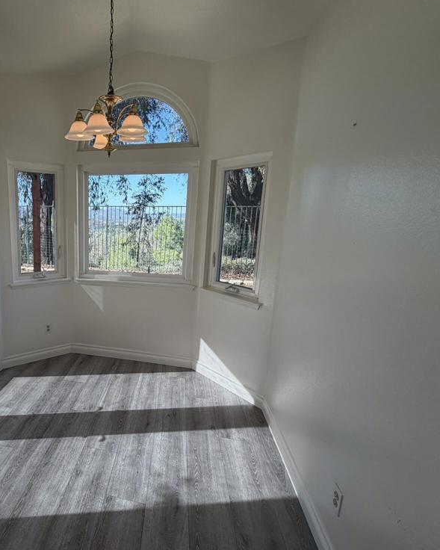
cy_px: 275
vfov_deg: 83.3
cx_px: 105
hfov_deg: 66.1
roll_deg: -1.0
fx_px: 309
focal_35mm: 19
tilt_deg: -10.9
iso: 40
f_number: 2.2
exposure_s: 1/160
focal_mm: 2.22
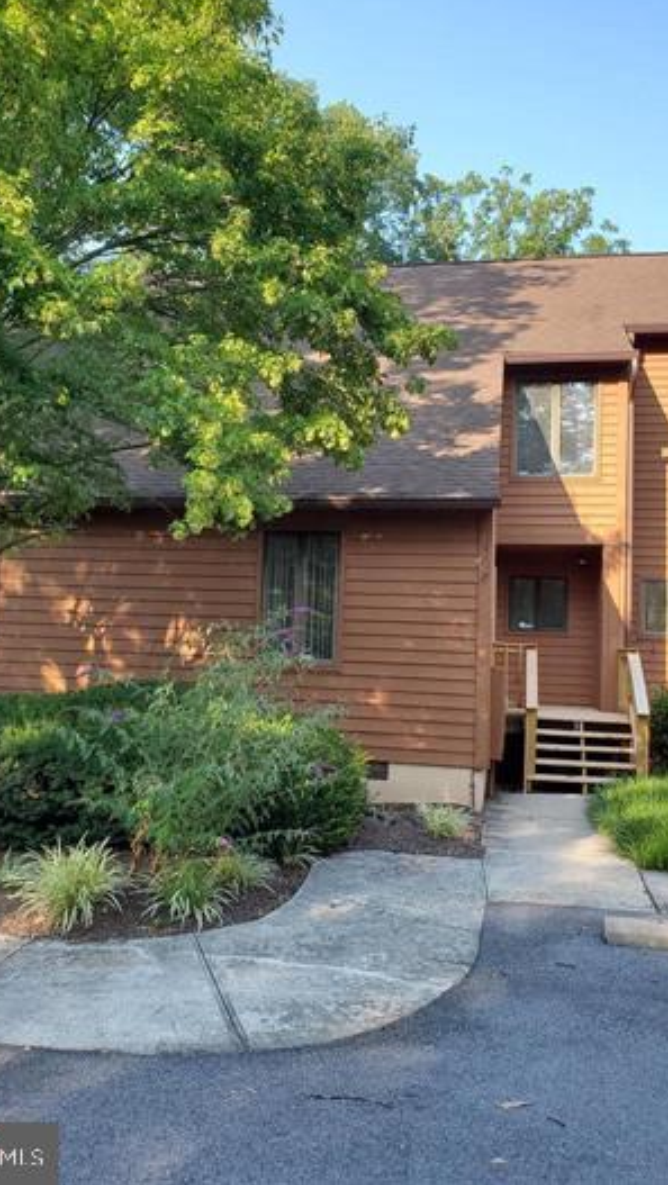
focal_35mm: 29
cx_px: 316
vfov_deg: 66.0
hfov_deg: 40.2
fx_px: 912
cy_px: 580
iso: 50
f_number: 2.4
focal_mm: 4.3
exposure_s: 1/308
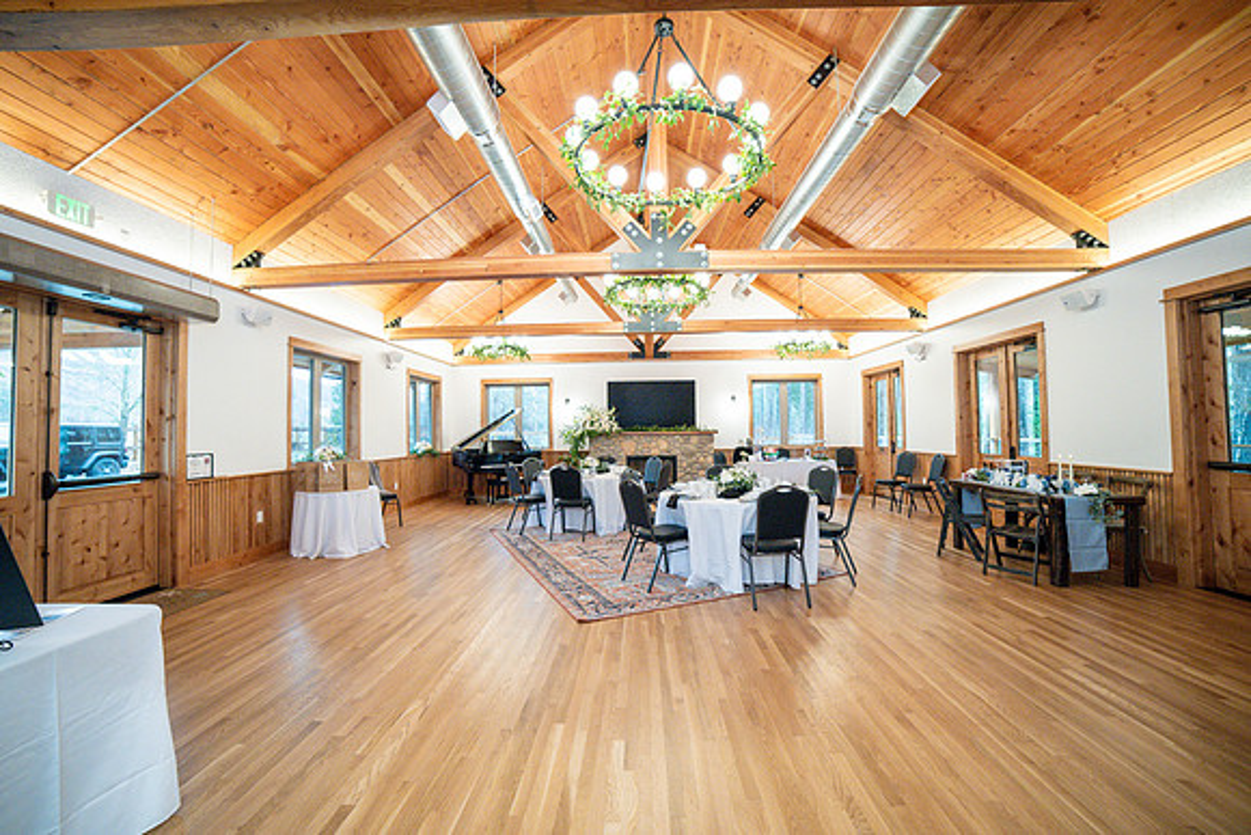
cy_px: 418
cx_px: 626
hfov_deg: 104.2
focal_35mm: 14
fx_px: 487
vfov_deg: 81.2
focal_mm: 14
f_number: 4.5
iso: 4000
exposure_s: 1/250
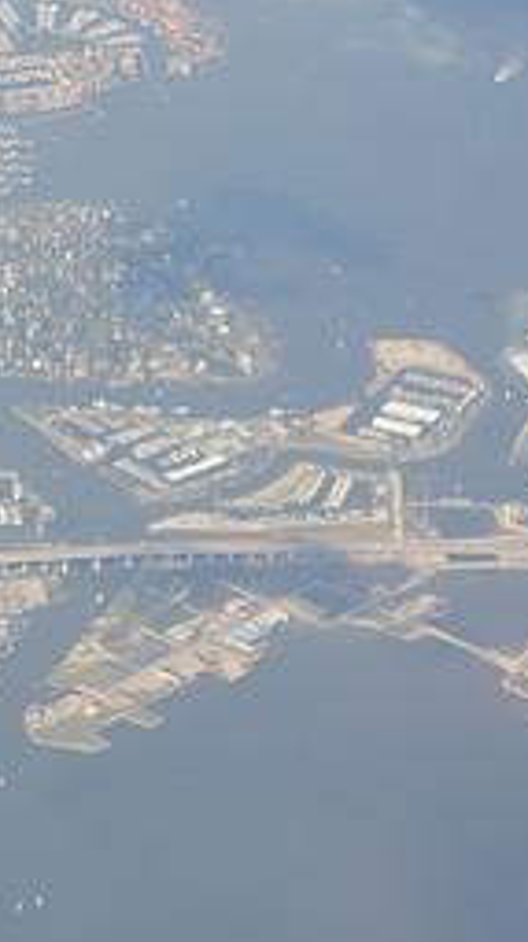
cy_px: 554
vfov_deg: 10.4
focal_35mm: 207
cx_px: -59
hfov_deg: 5.8
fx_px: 5164
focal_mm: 58
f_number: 6.3
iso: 160
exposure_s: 1/640
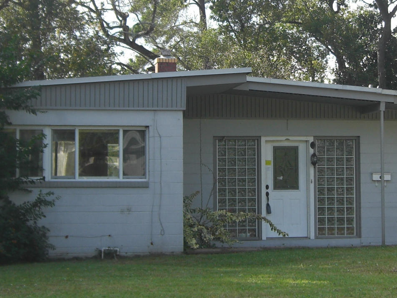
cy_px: 107
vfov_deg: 14.5
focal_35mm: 102
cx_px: 293
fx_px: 1170
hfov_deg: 19.1
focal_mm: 7.9
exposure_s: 1/400
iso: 80
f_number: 2.8
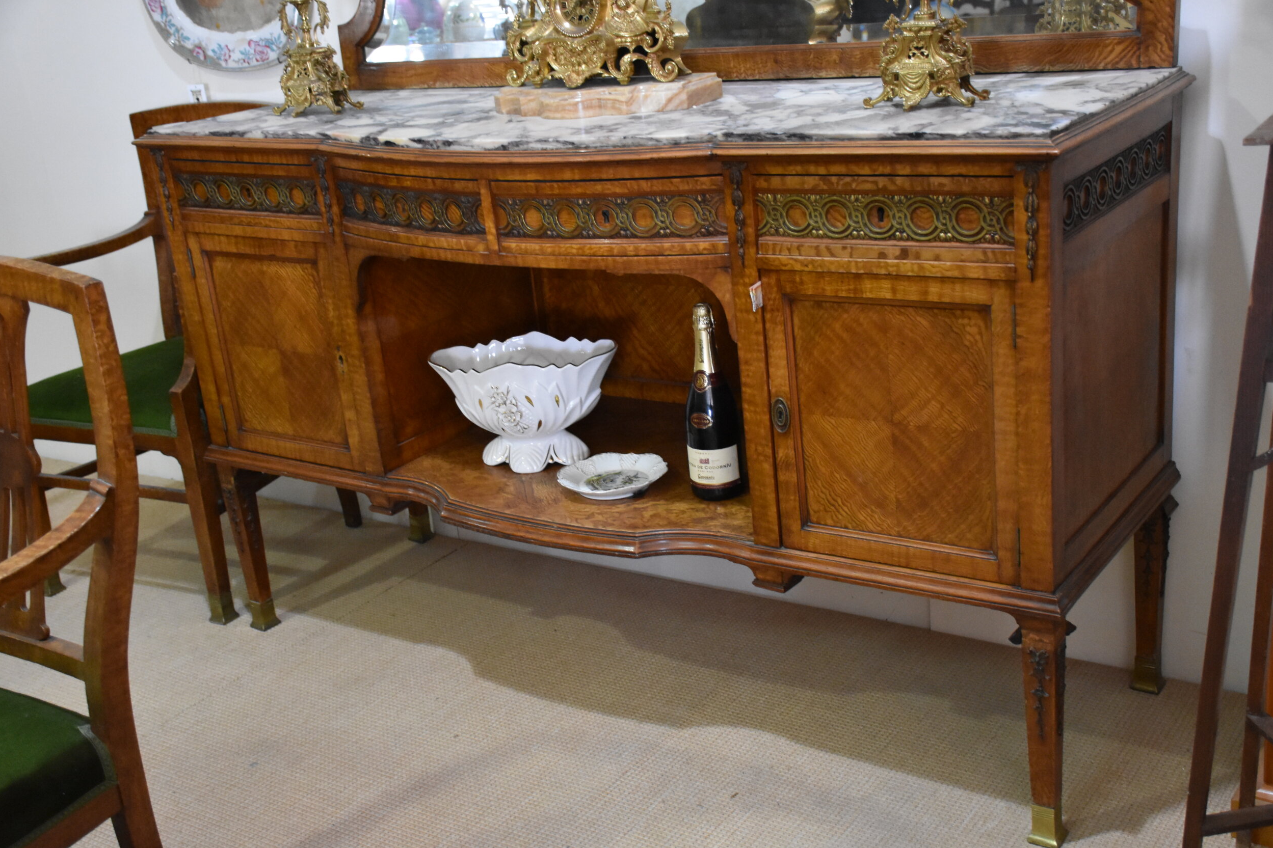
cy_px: 431
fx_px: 1468
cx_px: 642
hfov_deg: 46.9
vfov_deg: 32.2
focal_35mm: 42
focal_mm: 27
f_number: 4
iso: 3200
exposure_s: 1/60
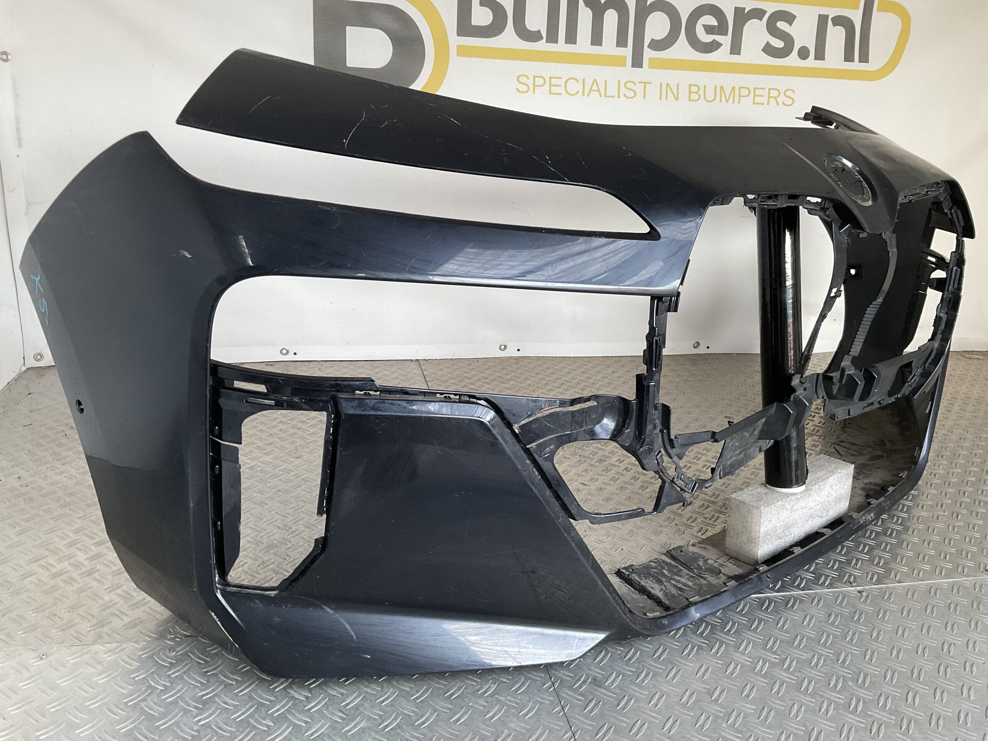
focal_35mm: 29
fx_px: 828
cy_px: 370
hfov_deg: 61.7
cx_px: 494
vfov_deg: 48.2
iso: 64
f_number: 1.8
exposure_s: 1/50
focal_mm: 3
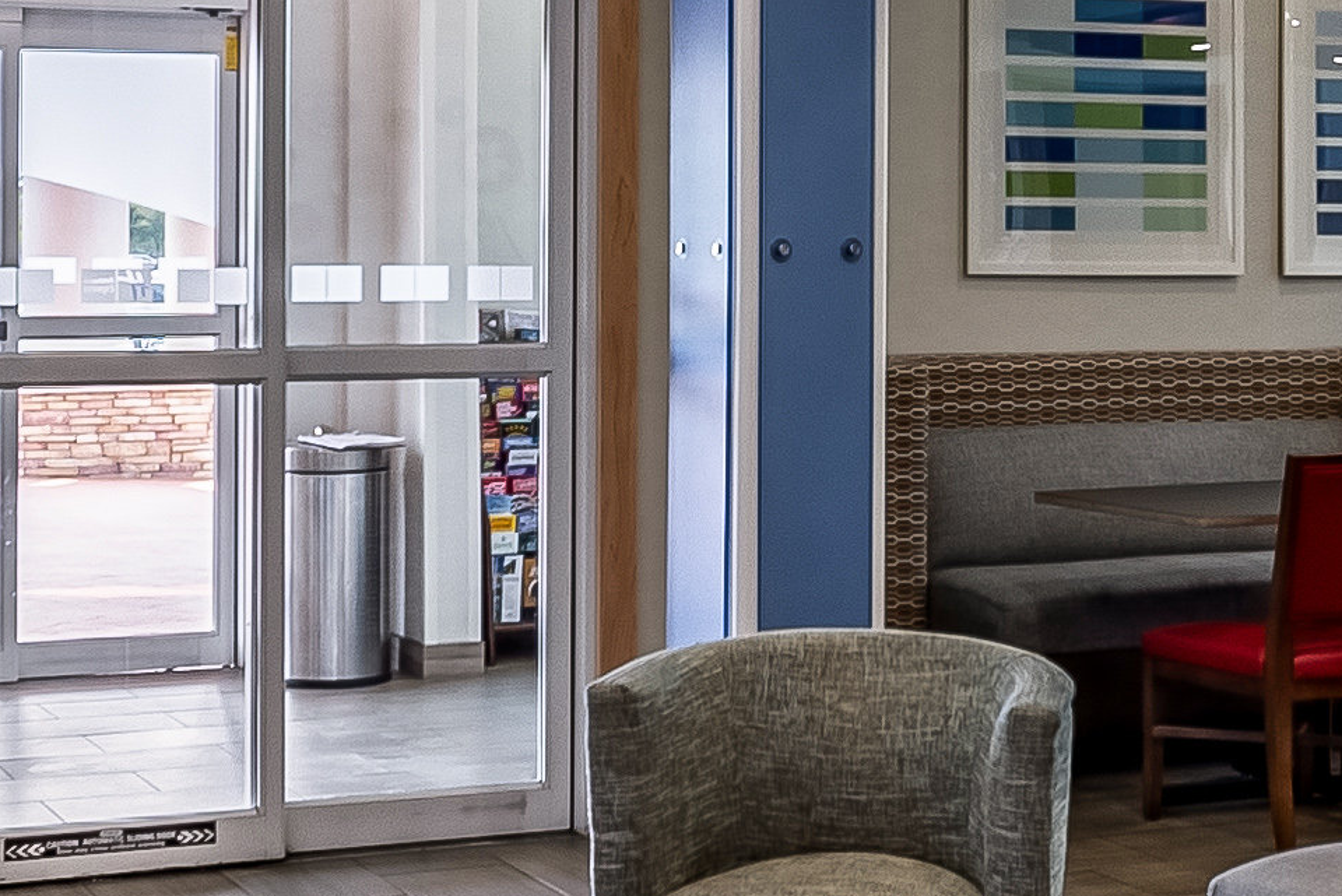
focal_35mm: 75
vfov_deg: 18.1
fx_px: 2797
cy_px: 203
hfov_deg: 26.9
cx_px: 801
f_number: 8
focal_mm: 12
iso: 400
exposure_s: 1/250
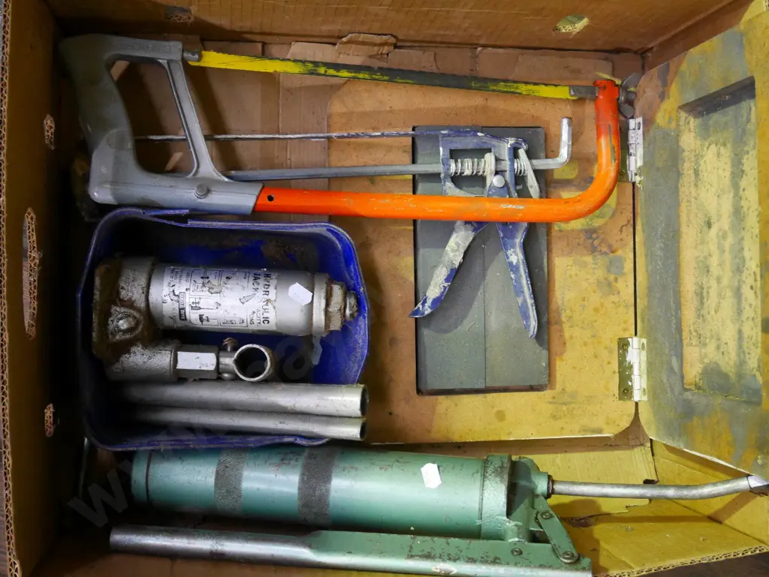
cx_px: 384
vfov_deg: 32.9
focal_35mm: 44
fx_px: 978
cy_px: 288
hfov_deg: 42.9
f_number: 4.8
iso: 3200
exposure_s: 1/13
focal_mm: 22
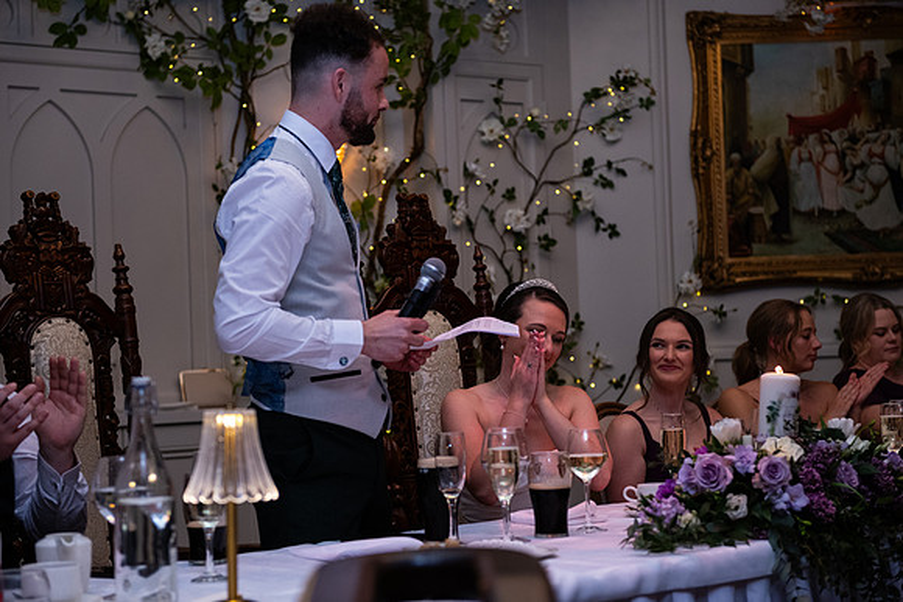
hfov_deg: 28.8
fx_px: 1756
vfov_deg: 19.5
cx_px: 452
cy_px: 301
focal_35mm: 70
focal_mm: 70
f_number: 3.5
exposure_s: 1/160
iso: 1000
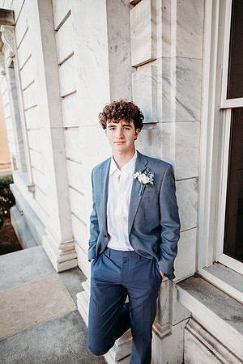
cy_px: 182
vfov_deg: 73.7
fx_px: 243
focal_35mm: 24
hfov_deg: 53.1
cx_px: 122
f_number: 2
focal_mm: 24
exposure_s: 1/320
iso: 320
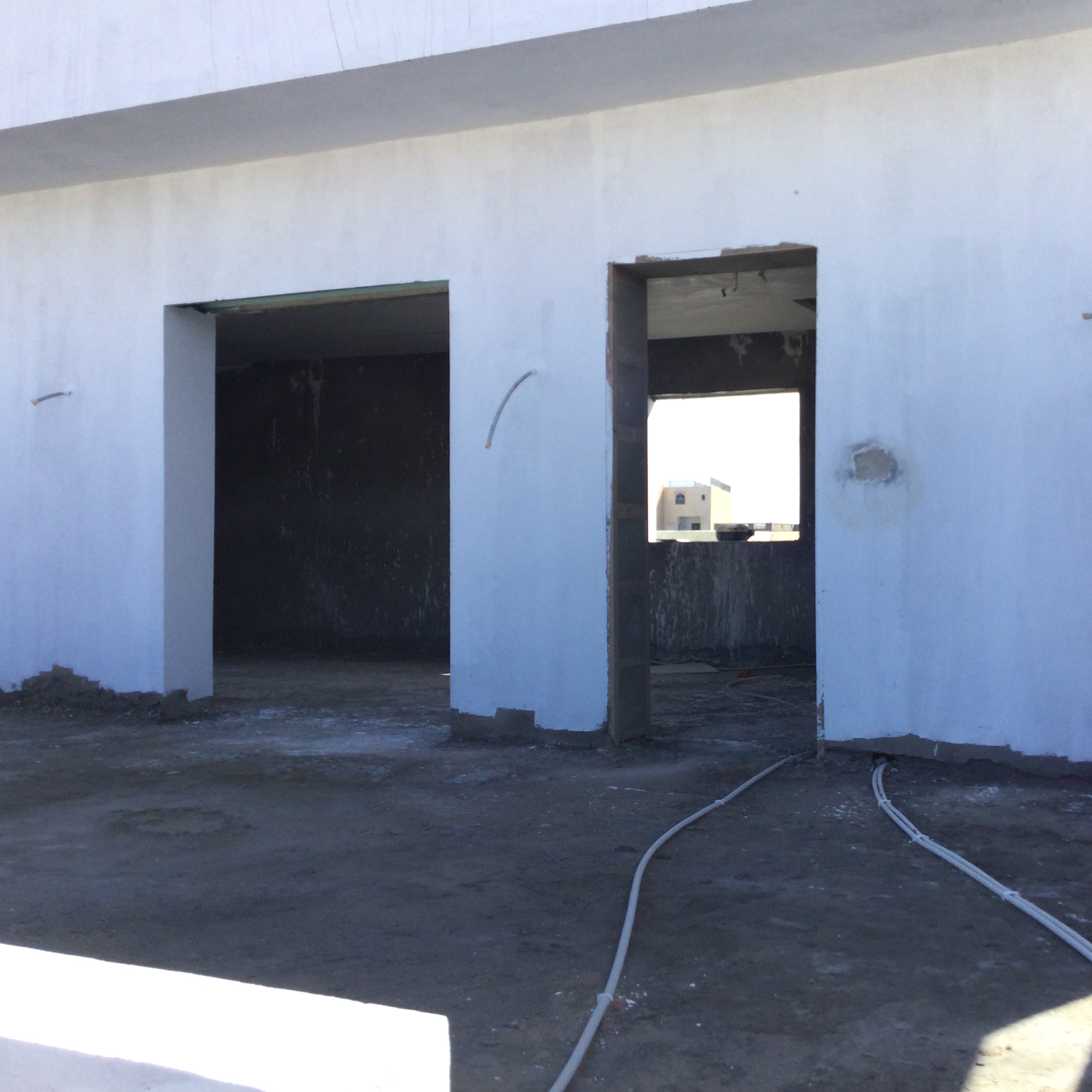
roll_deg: -1.6
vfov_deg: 44.9
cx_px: 705
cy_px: 548
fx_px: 1321
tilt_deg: +0.5
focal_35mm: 37
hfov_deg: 44.4
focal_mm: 3.3
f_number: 2.4
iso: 25
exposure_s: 1/604
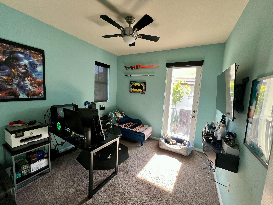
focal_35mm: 13
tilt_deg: -7.3
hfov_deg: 106.2
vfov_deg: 89.9
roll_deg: -2.4
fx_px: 103
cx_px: 136
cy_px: 102
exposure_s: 1/99
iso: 50
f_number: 1.8
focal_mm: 1.57
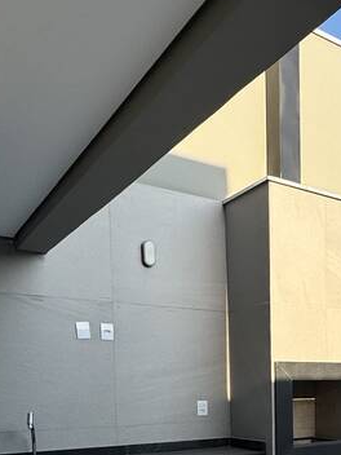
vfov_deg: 40.6
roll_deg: +1.1
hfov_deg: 29.8
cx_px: 385
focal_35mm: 43
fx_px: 565
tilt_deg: -2.1
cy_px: 408
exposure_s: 1/849
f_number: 2.2
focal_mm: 2.22
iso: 40
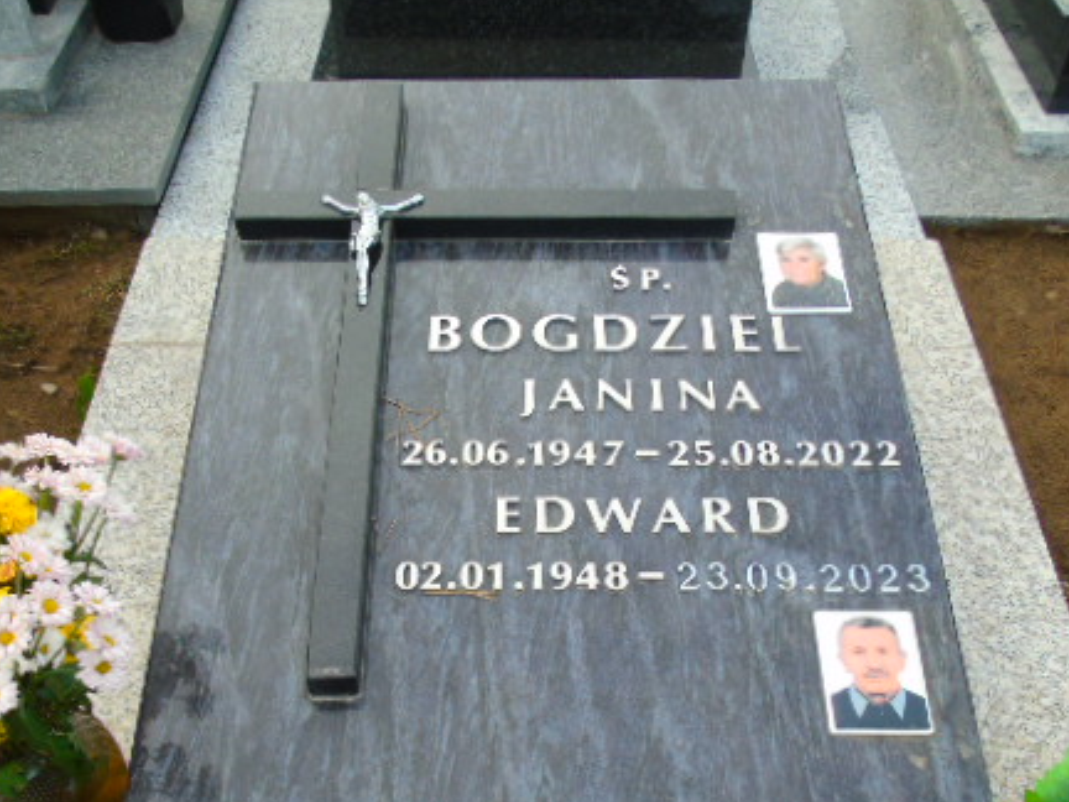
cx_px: 487
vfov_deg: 37.9
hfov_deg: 50.1
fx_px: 1143
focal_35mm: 37
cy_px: 579
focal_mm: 4.4
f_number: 3.4
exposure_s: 1/125
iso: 80
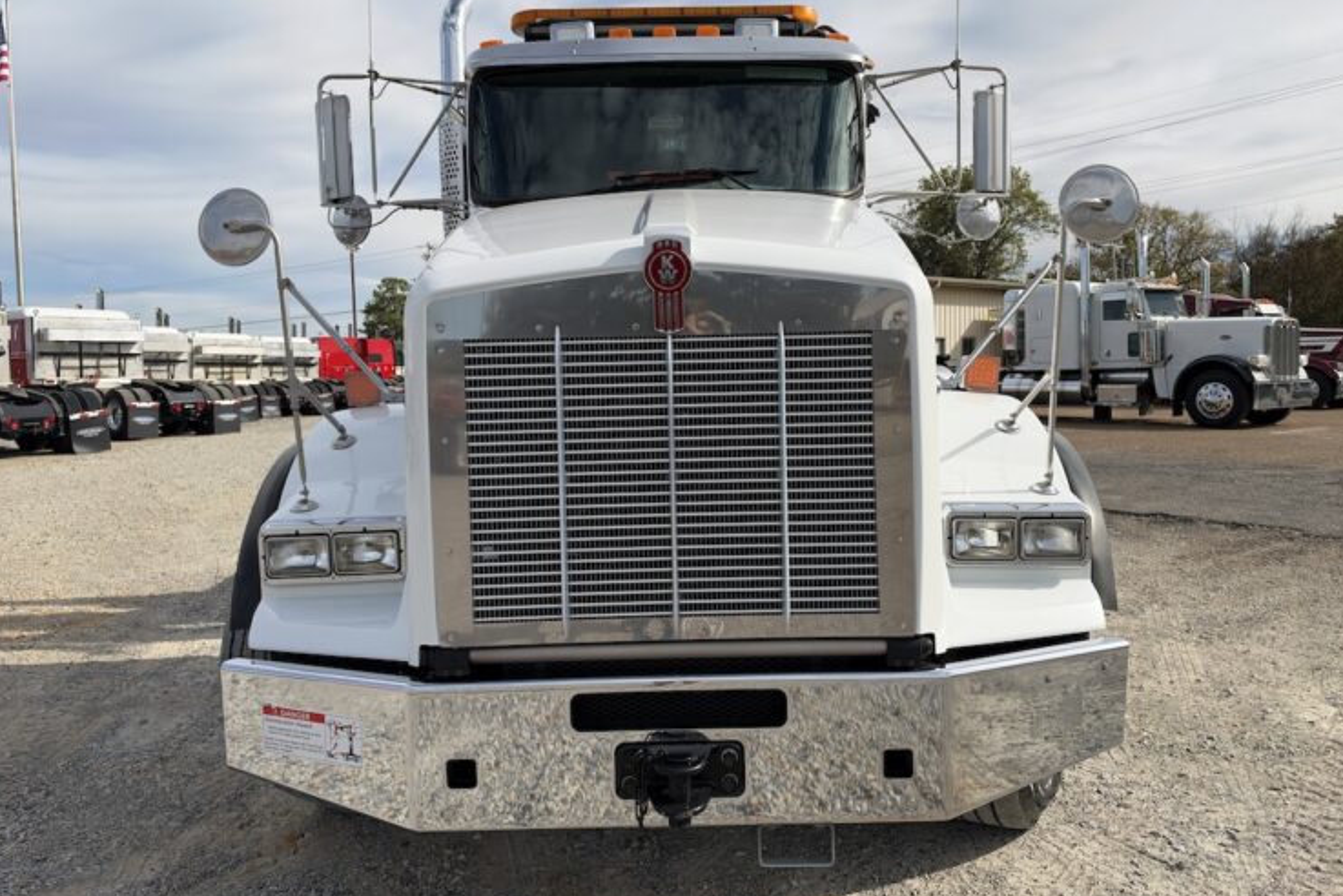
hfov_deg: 69.4
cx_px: 683
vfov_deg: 49.6
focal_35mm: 26
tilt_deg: -4.3
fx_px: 970
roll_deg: +1.6
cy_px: 423
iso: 64
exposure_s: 1/6024
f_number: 1.8
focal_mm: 6.93
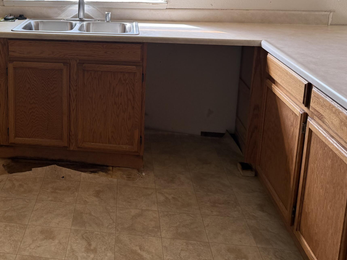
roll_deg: +0.2
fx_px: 421
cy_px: 33
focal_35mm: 42
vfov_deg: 32.8
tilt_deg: -10.7
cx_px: 57
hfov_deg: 42.3
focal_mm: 6.76
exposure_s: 1/213
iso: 100
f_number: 1.78
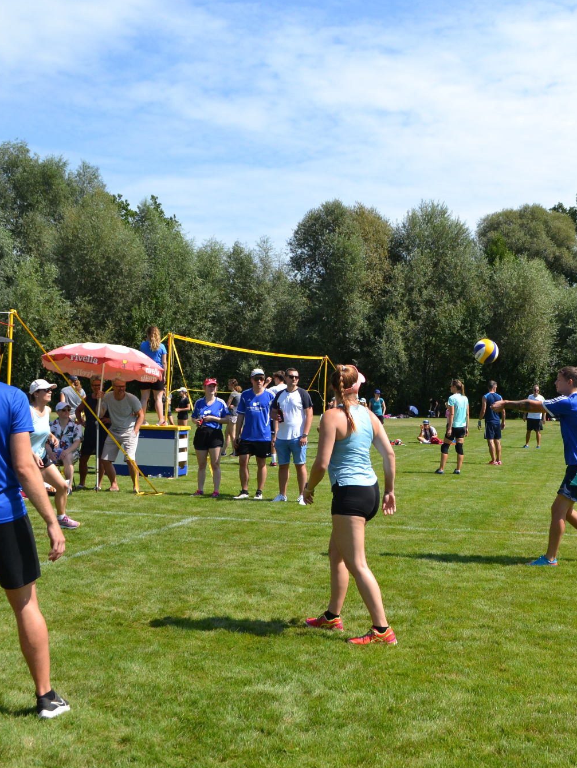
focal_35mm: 44
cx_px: 414
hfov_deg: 32.4
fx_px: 978
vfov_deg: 42.9
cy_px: 379
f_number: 6.3
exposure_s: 1/1600
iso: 400
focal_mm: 20
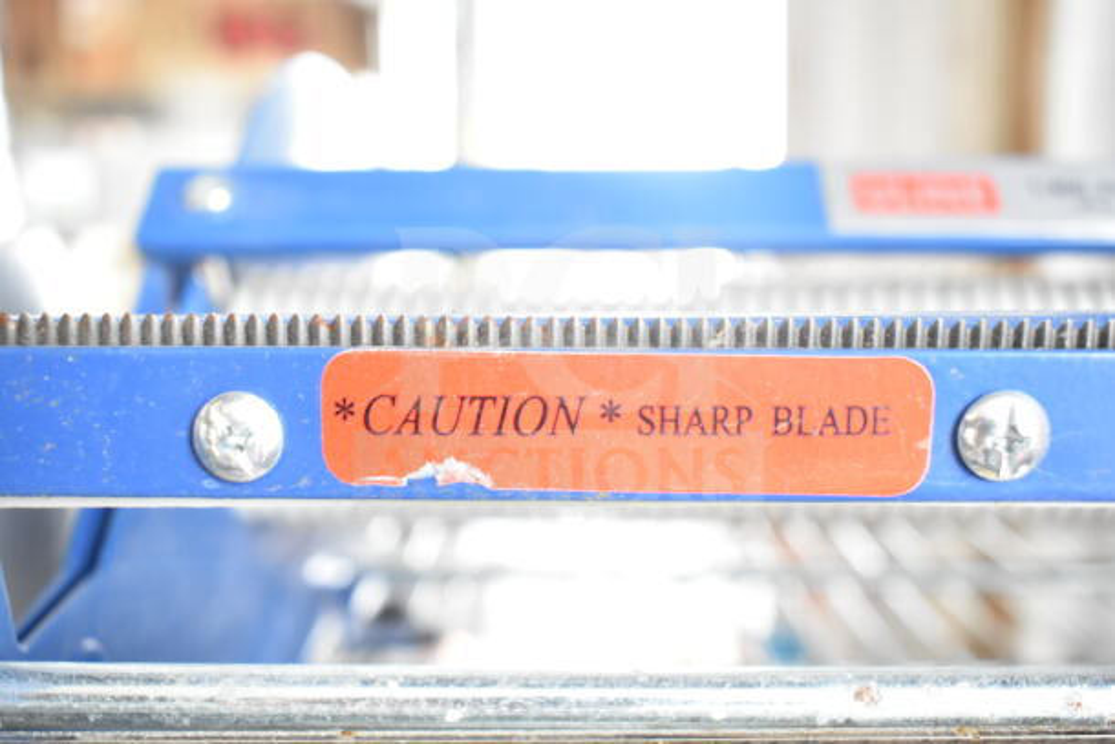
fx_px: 1162
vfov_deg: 35.5
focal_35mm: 38
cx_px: 558
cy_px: 372
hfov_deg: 51.3
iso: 1600
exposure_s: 1/100
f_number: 5
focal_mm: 25
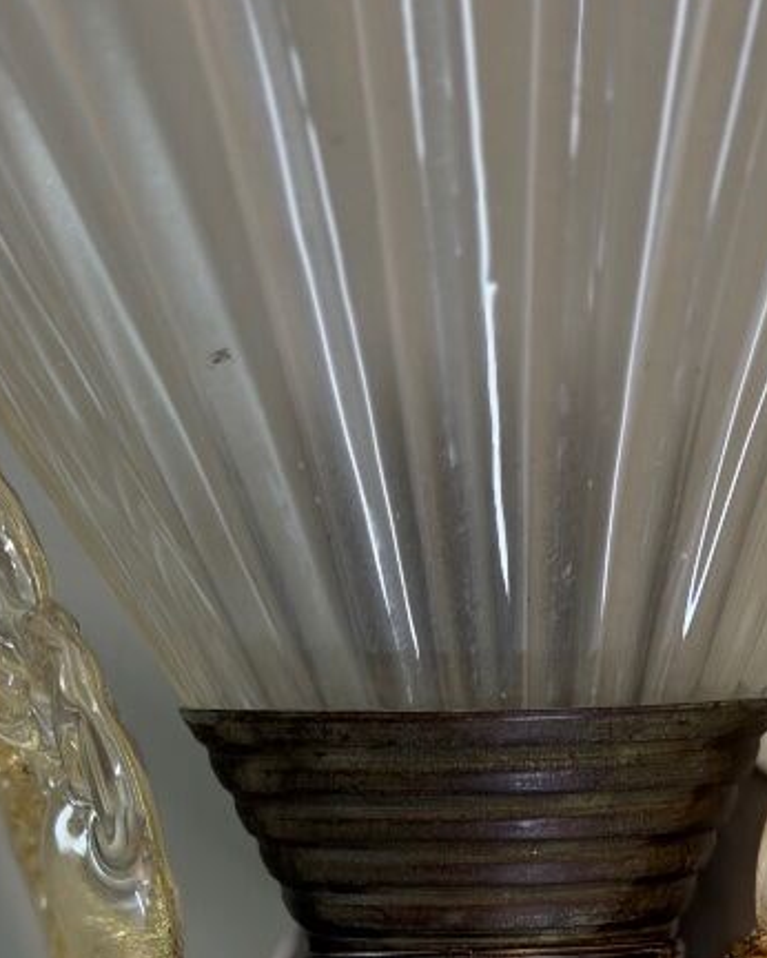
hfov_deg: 11.9
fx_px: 3686
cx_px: 548
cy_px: 1164
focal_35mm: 130
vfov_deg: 14.3
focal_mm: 6.76
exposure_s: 1/50
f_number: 1.78
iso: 125
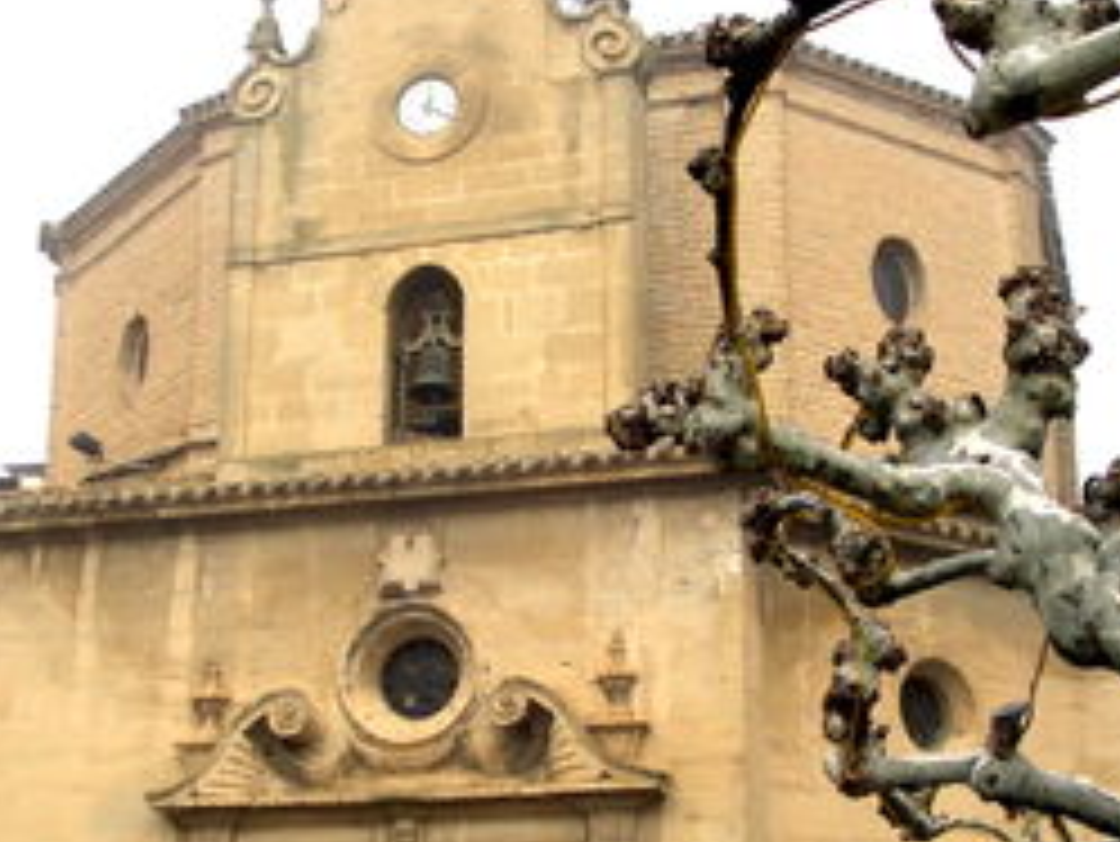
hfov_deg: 28.1
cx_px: 490
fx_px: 2234
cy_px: 554
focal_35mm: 69
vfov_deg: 21.3
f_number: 4.3
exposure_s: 1/400
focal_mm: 5.8
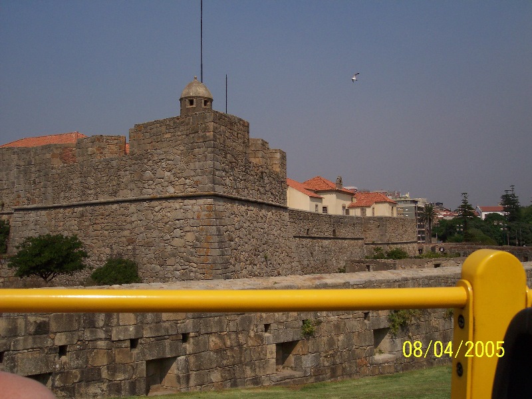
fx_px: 584
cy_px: 200
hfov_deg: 49.0
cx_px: 266
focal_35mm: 38
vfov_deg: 37.7
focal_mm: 8
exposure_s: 1/1000
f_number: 4.8
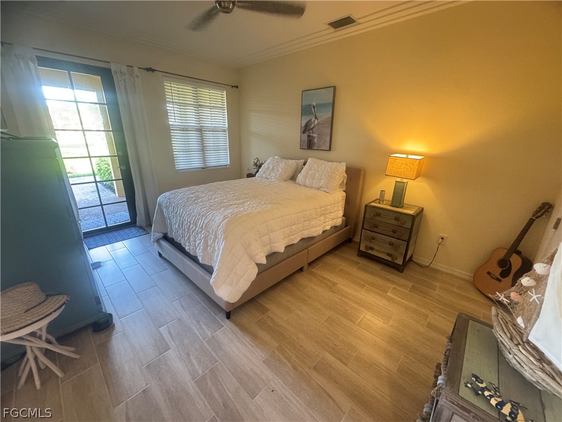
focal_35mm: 14
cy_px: 211
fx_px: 227
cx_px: 281
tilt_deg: -18.7
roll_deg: -1.0
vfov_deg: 85.7
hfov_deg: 102.1
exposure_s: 1/60
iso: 640
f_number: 2.2
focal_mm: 2.22
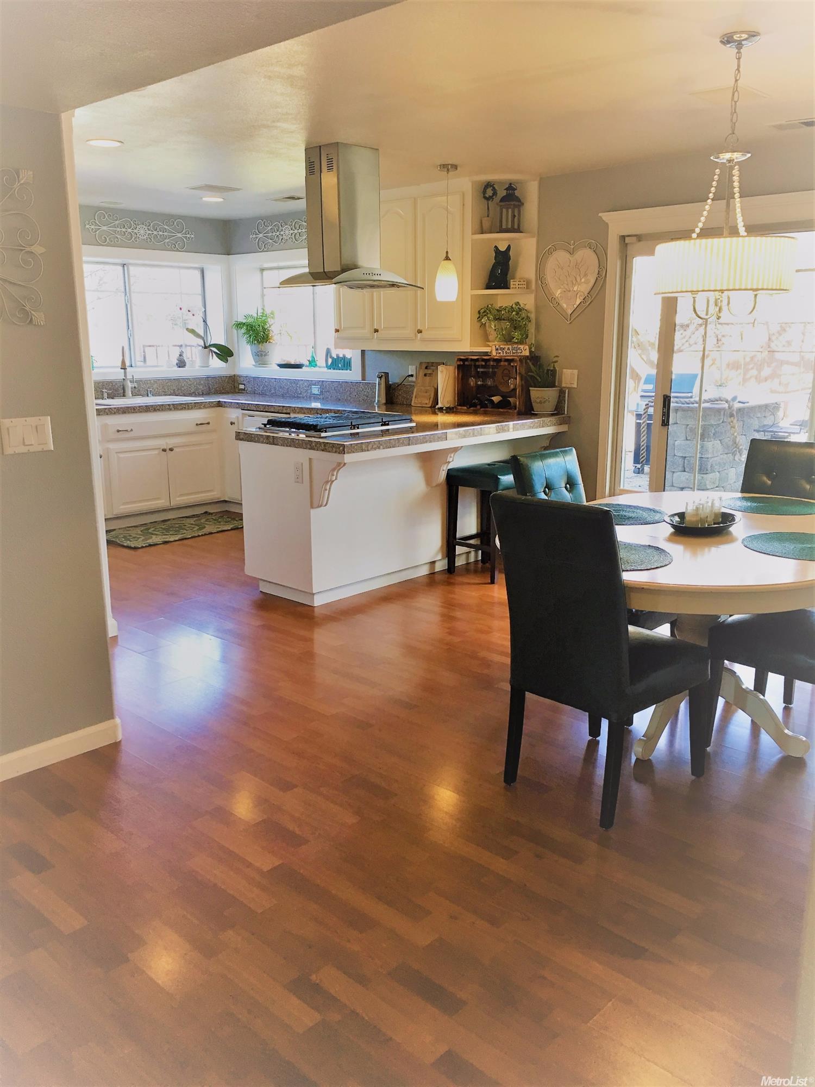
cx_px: 408
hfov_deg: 48.2
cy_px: 544
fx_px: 910
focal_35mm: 29
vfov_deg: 61.7
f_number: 2.2
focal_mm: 4.15
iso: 40
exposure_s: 1/30
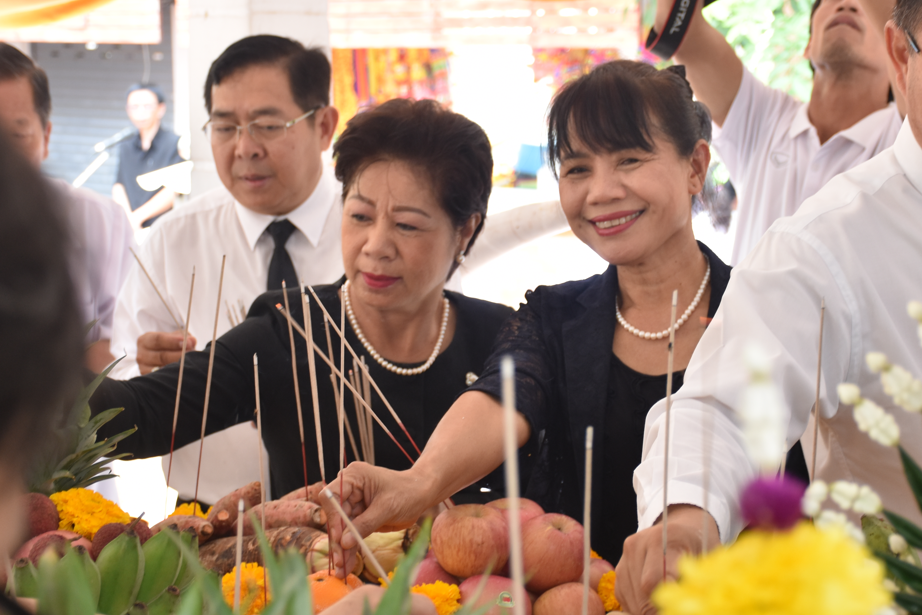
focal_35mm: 89
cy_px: 304
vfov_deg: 15.4
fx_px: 2279
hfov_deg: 22.8
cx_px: 556
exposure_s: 1/60
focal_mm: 40
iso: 400
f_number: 5
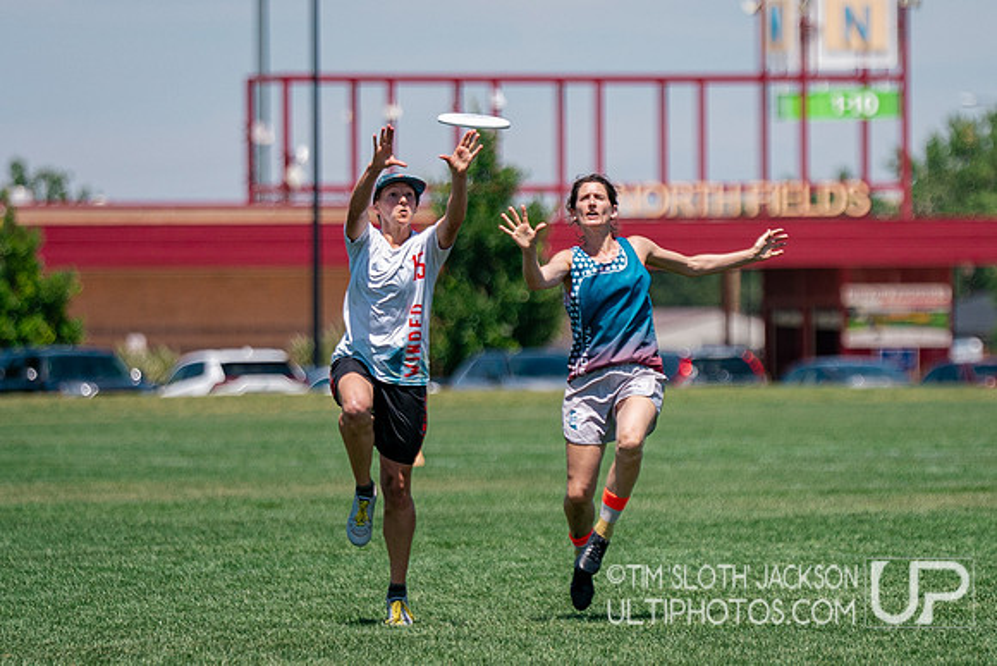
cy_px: 427
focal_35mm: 471
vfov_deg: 2.9
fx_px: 13054
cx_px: 708
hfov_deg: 4.4
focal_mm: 200
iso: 250
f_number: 2.8
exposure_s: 1/5000
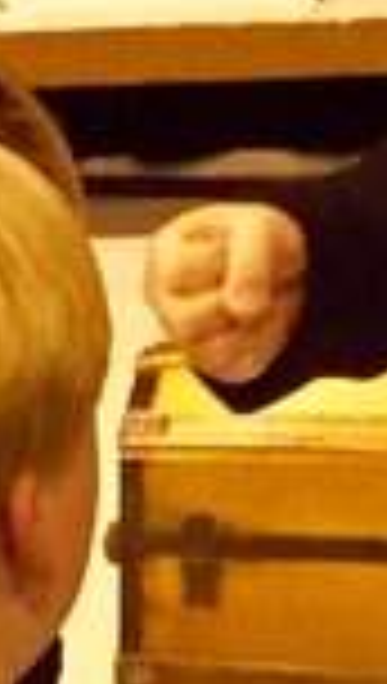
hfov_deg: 4.9
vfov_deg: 8.6
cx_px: 216
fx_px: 4522
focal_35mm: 249
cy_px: 747
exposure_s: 1/30
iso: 250
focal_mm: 4.15
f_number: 2.2
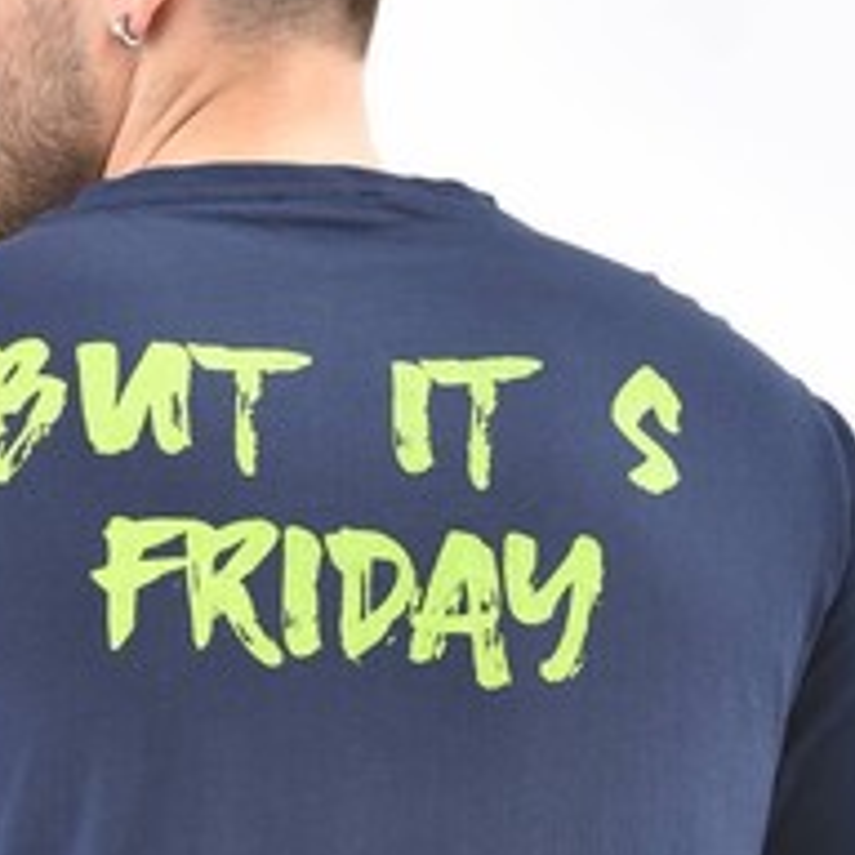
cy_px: 1029
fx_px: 10395
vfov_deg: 4.7
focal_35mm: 372
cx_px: 334
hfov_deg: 4.7
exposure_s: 1/160
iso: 100
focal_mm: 112
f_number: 7.1
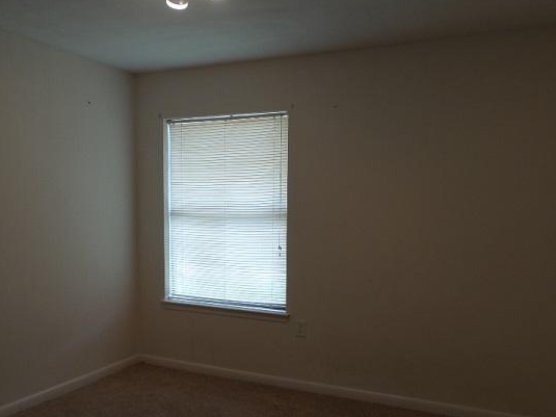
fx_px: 530
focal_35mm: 33
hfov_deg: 55.2
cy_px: 260
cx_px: 247
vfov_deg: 42.6
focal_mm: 4.1
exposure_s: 1/30
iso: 100
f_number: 2.8
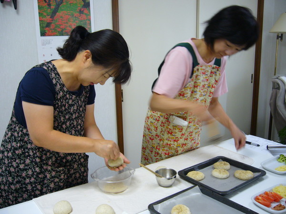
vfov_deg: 40.7
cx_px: 143
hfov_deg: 52.6
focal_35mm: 35
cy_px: 107
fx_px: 289
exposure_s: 1/15
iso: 125
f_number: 2.8
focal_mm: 5.8
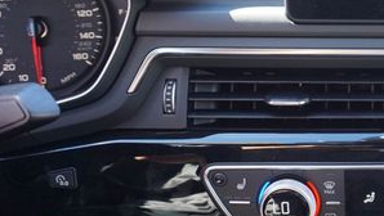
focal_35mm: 54
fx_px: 550
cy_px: 66
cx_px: 383
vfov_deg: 22.1
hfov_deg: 35.0
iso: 160
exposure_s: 1/60
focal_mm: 16
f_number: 4
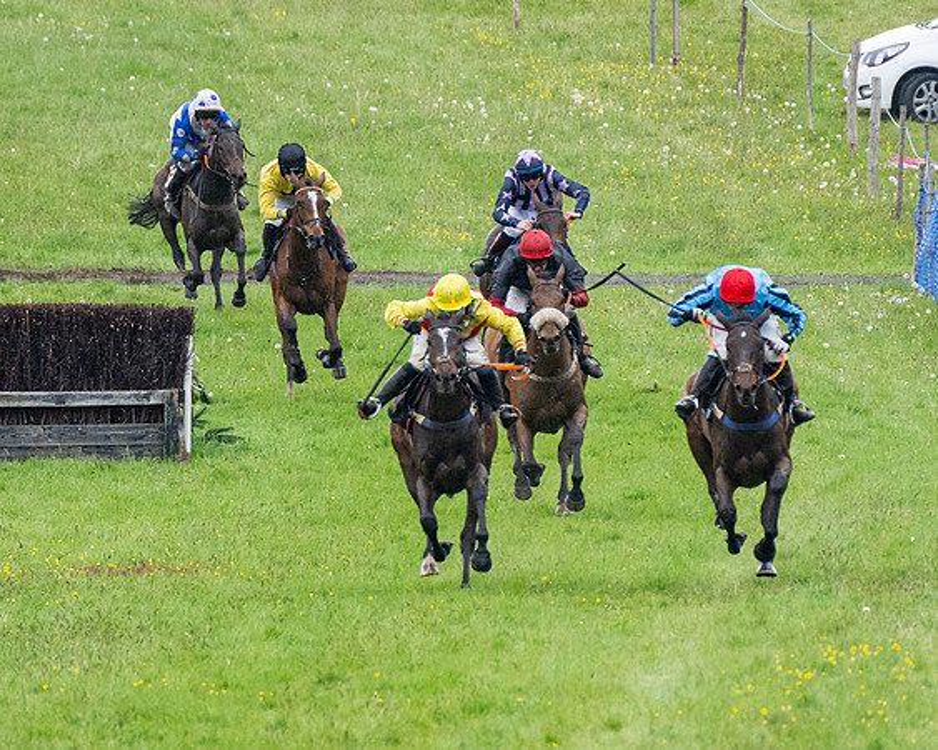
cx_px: 543
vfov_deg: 1.8
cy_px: 490
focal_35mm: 884
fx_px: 24532
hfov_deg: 2.2
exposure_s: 1/1250
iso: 1000
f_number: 4
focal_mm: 280
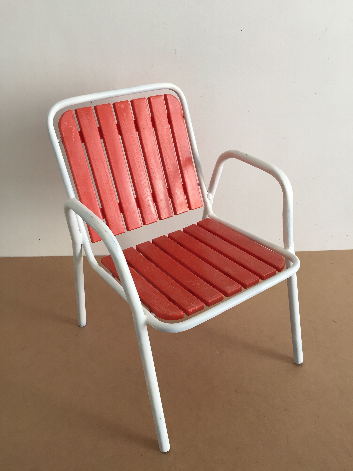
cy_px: 236
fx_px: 394
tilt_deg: -31.1
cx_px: 176
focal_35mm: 29
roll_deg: +2.1
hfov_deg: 48.2
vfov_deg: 61.7
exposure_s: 1/33
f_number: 2.2
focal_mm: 4.15
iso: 40
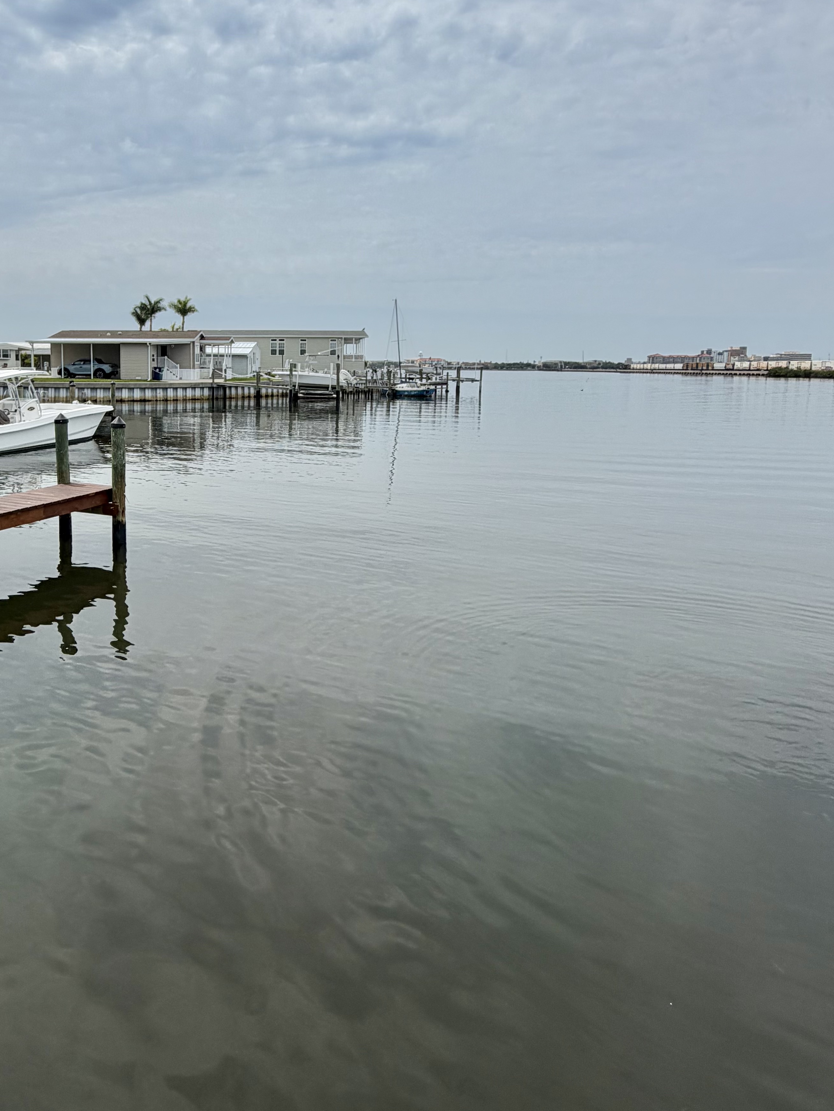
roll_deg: -0.8
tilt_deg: -6.3
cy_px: 455
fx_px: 739
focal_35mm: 23
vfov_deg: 73.3
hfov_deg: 56.9
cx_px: 244
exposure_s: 1/1848
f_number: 2.2
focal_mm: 2.22
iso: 20
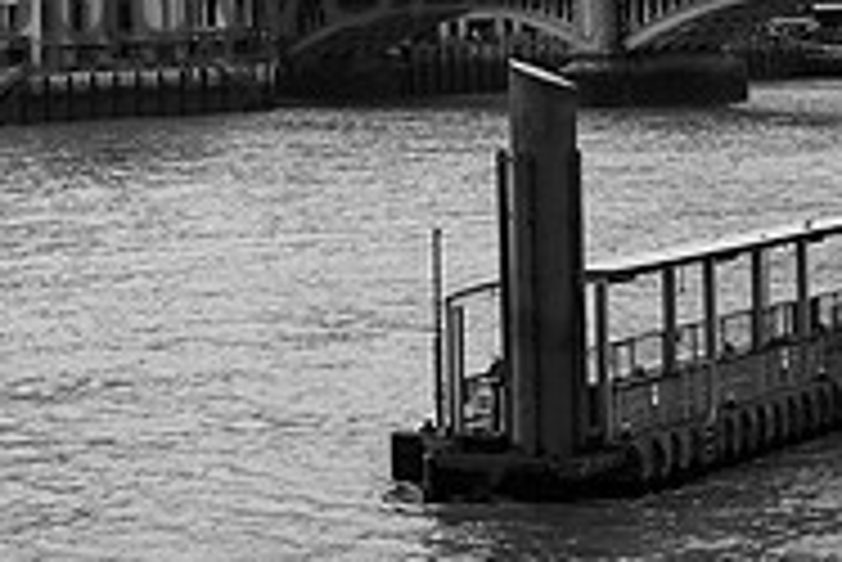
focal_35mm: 155
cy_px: -227
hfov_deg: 13.1
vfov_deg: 8.7
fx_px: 3628
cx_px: 117
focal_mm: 50
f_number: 5.6
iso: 80
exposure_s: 1/60
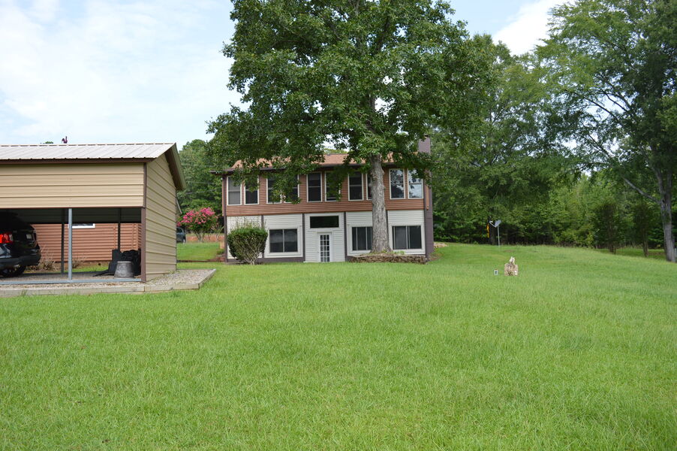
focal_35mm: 27
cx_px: 338
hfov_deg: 67.4
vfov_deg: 47.9
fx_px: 507
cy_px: 226
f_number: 5.6
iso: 100
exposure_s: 1/200
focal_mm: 18
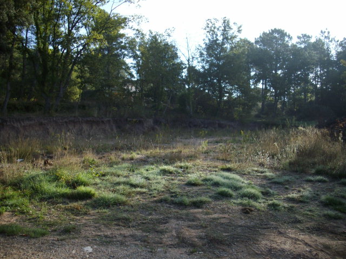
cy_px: 130
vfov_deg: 38.7
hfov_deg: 50.1
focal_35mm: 37
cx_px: 173
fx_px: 370
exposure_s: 1/400
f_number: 2.8
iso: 80
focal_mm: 6.2
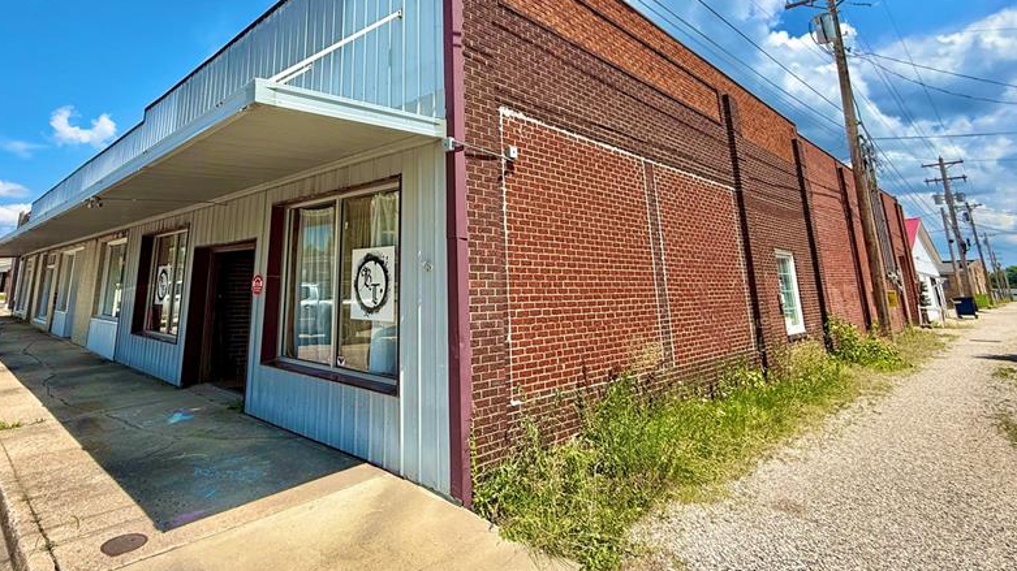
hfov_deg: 85.9
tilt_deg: +13.9
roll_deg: -0.1
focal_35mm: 20
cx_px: 423
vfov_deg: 53.8
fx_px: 539
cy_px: 157
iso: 50
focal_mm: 2.22
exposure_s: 1/1534
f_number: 2.2
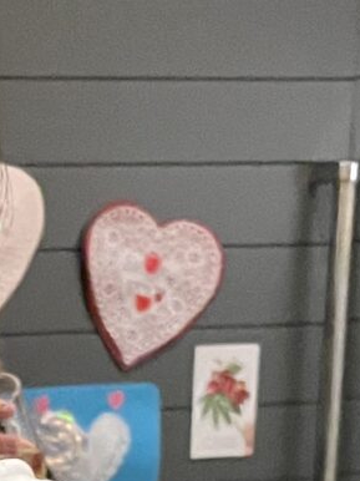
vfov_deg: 13.2
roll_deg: -1.8
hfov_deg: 10.3
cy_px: 798
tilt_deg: -17.6
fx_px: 1916
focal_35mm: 138
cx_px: -222
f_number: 1.6
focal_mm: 5.1
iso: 640
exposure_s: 1/40
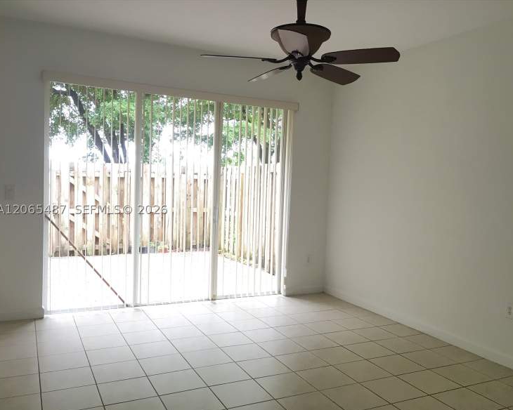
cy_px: 209
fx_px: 471
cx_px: 275
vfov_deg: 47.1
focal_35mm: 31
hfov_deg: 57.1
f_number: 2.2
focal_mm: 4.15
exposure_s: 1/30
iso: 32
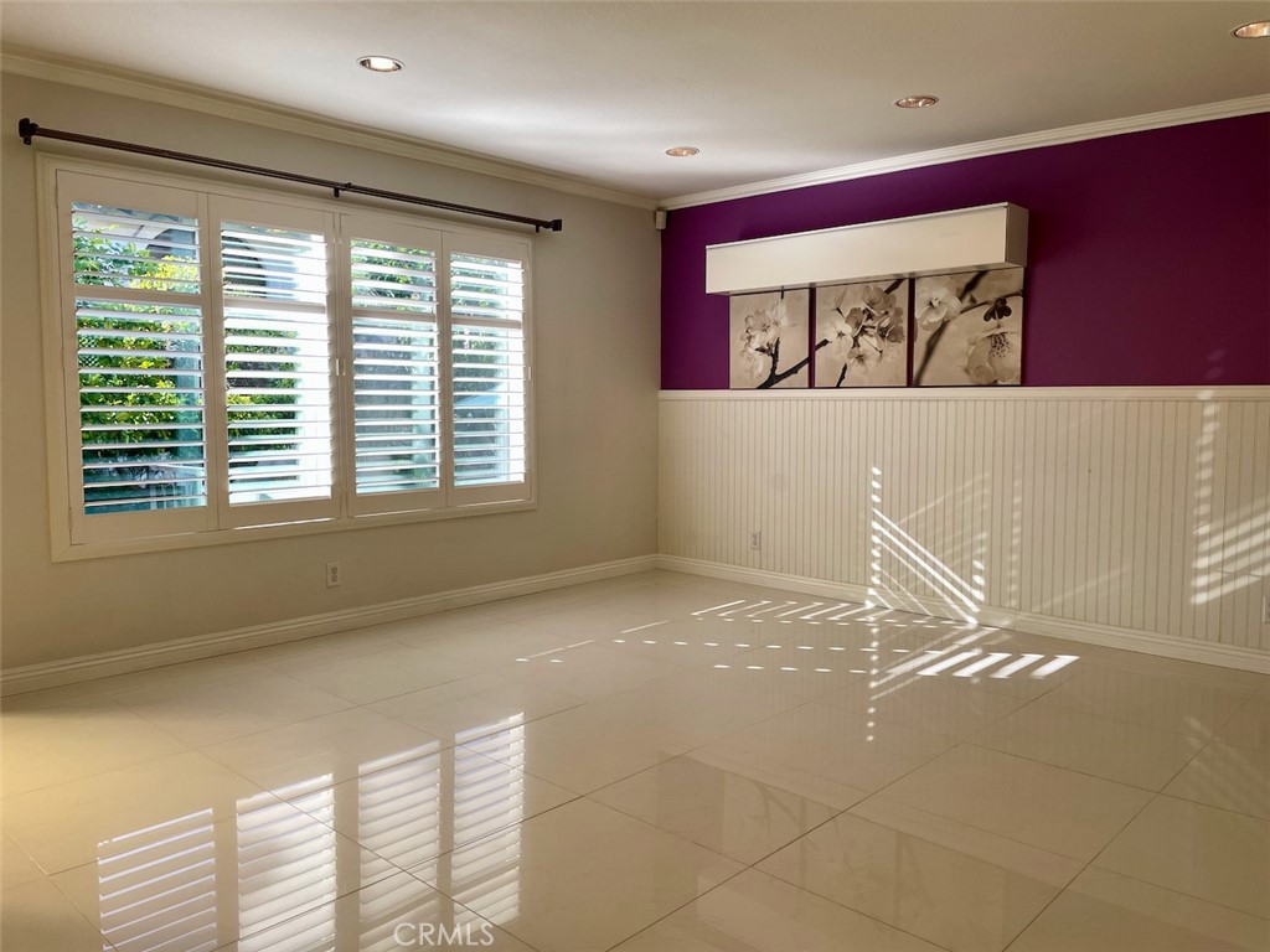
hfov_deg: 67.3
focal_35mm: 26
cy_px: 476
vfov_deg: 53.1
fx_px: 954
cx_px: 635
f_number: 1.6
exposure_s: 1/313
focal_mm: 4.2
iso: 32
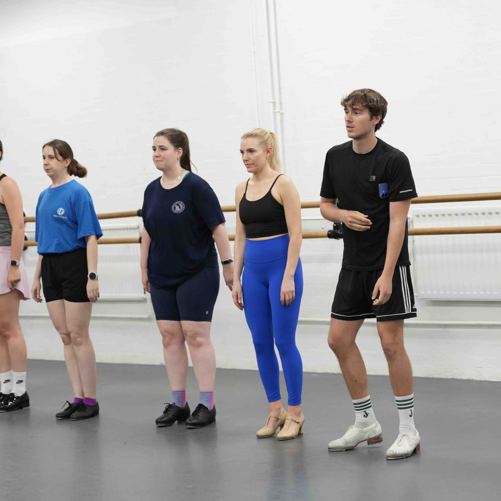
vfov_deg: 19.3
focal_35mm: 90
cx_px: 271
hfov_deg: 19.3
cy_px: 250
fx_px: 1474
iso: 4000
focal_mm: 70
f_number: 2.8
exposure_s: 1/500
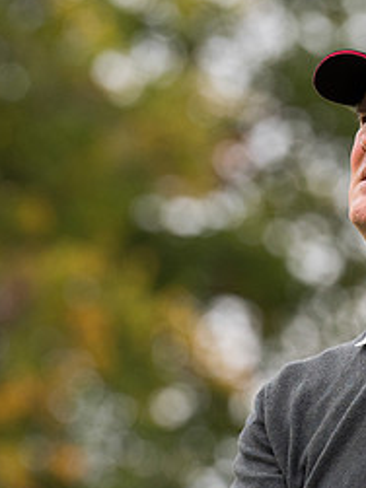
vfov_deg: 3.1
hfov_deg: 2.3
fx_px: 9030
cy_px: 290
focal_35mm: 640
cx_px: 389
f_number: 4
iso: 640
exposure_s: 1/1600
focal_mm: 200
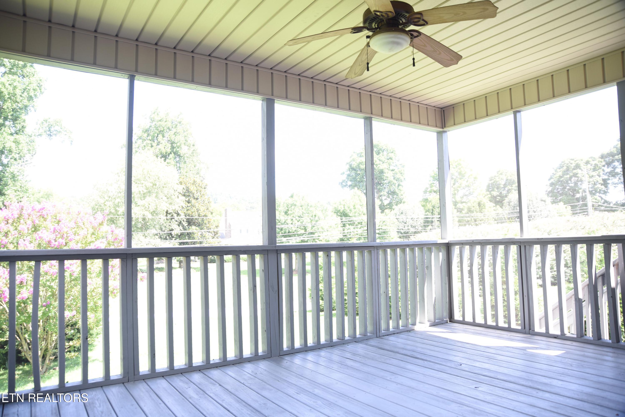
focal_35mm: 24
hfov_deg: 73.7
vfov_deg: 53.2
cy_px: 208
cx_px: 312
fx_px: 417
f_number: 4
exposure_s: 1/80
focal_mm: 24
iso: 250
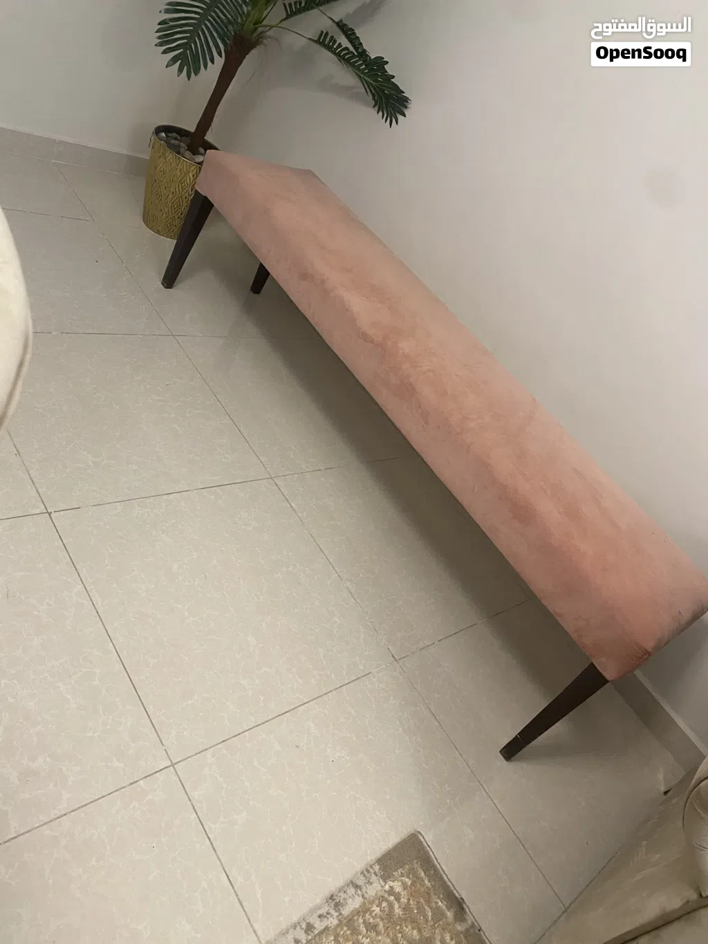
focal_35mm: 26
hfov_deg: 53.1
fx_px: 709
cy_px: 472
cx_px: 354
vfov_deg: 67.3
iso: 200
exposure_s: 1/50
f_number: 1.8
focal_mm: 4.25
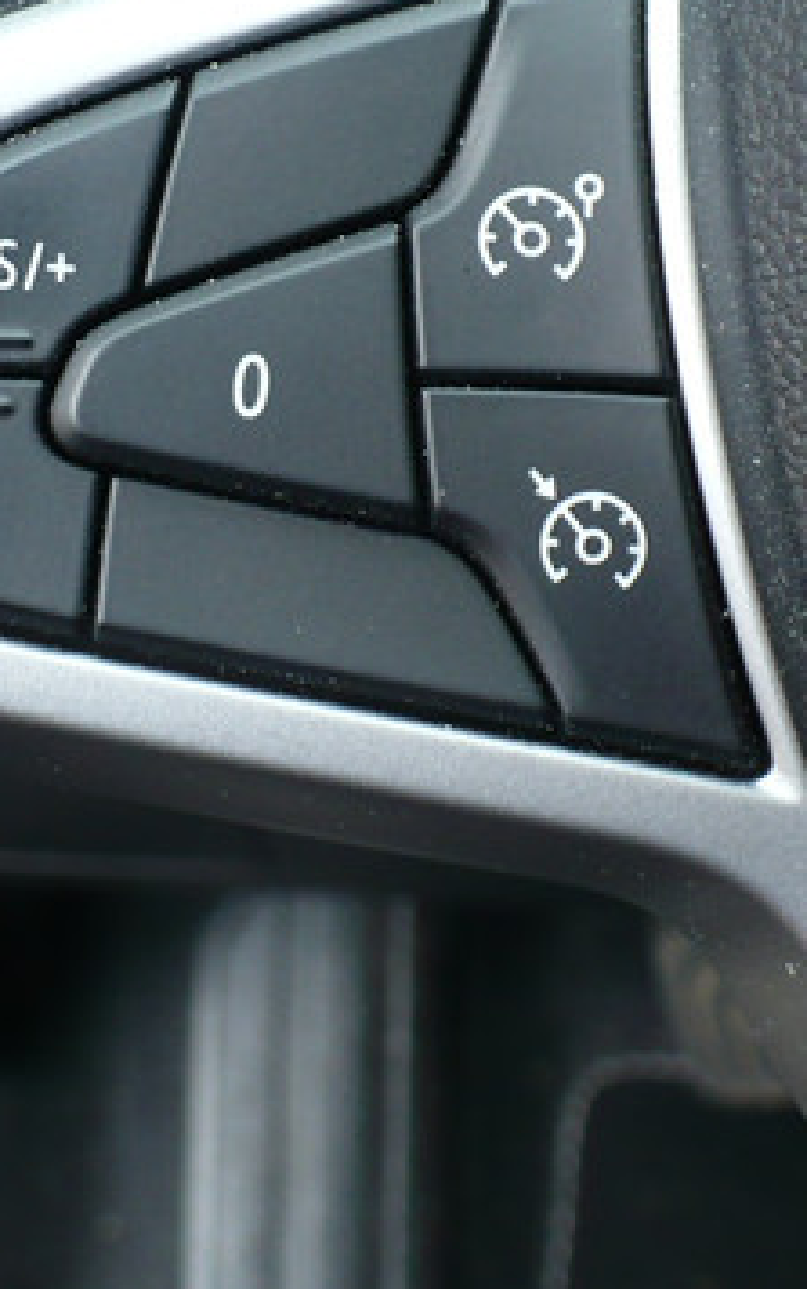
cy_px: 525
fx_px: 2811
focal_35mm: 80
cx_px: 286
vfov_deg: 25.8
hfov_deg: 16.3
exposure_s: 1/50
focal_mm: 6.1
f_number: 2.8
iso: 100
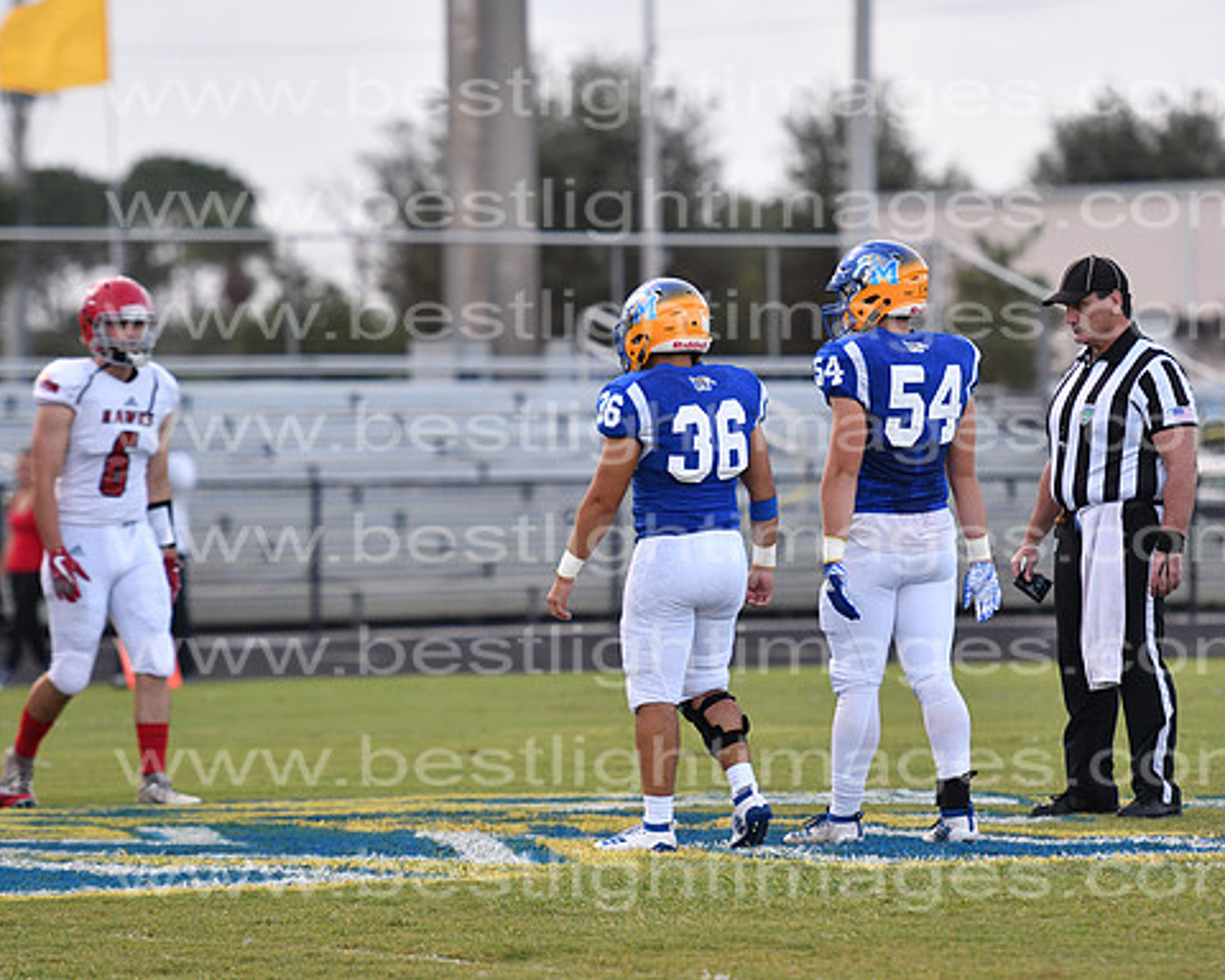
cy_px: 489
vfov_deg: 5.2
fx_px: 10788
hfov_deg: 6.5
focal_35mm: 298
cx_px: 692
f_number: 3.2
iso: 800
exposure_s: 1/1250
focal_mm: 175
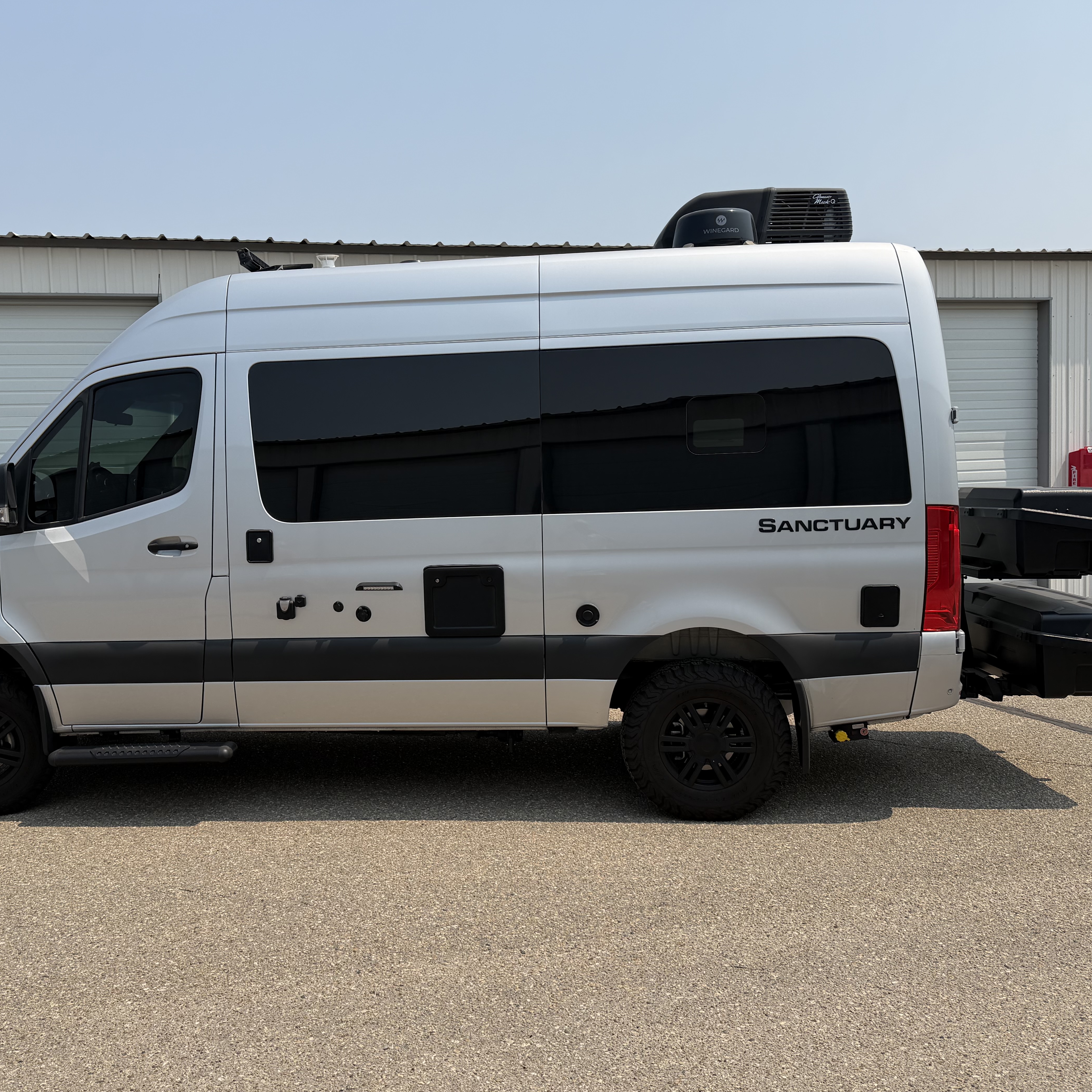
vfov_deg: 55.6
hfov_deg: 55.4
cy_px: 558
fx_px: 1035
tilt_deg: -5.2
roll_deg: +2.6
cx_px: 457
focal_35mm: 29
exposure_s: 1/6173
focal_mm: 6.76
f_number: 1.78
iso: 80
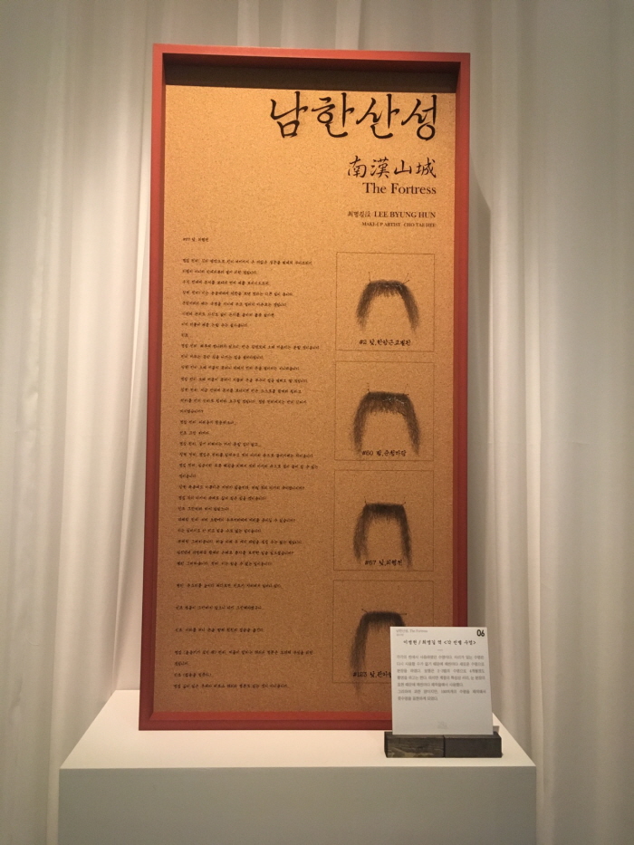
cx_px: 317
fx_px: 708
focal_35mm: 29
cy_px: 422
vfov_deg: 61.7
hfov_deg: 48.2
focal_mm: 4.15
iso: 125
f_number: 2.2
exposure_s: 1/30
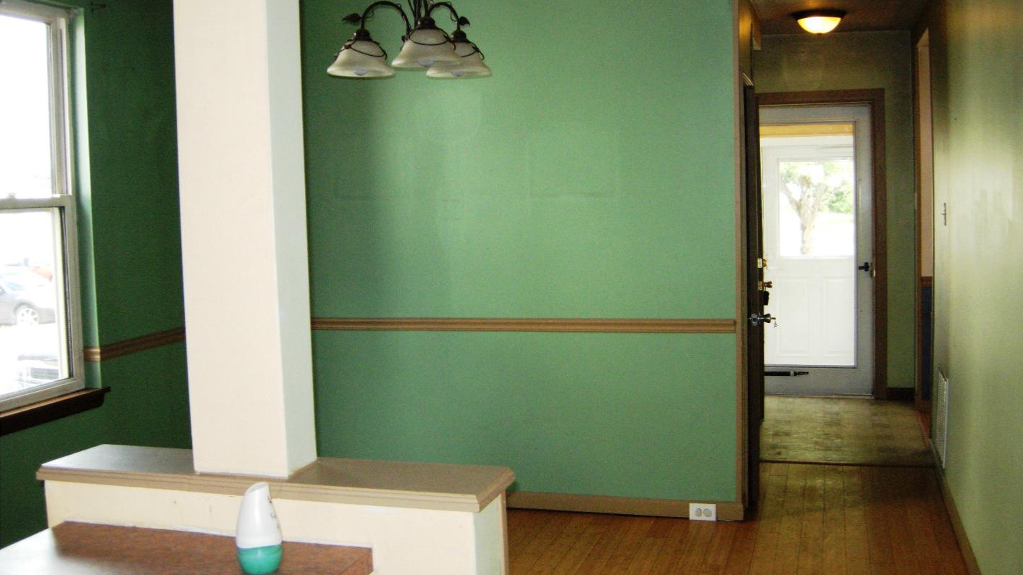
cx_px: 521
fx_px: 1085
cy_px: 263
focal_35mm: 40
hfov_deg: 50.5
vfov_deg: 29.7
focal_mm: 7.5
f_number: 2.7
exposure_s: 1/181
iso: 200
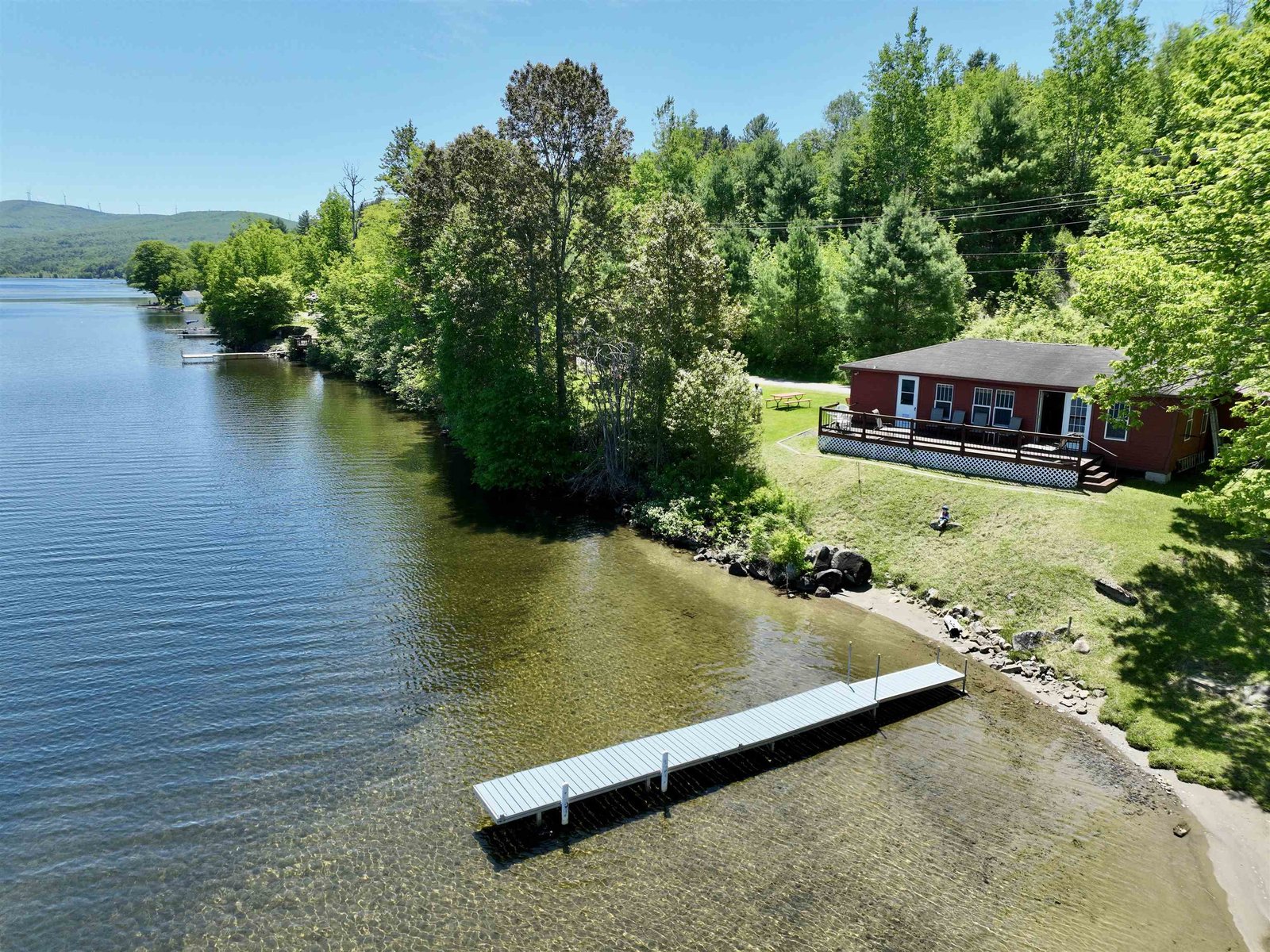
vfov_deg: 56.8
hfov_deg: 71.6
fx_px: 881
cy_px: 476
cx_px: 635
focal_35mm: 24
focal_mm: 12.29
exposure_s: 1/1600
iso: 150
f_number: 2.8
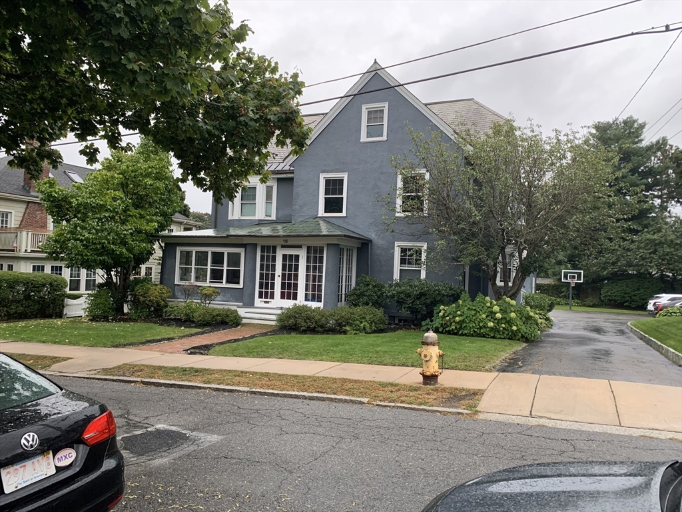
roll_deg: -2.4
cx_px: 341
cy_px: 256
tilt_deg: +1.2
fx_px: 512
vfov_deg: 53.1
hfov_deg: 67.3
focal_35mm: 26
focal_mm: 4.25
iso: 100
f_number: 1.8
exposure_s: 1/60
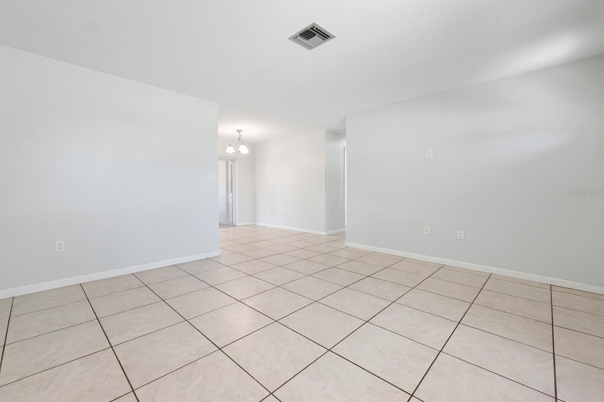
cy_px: 193
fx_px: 252
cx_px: 281
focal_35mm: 15
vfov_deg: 77.3
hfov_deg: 100.2
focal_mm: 14
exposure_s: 1/10
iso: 500
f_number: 8
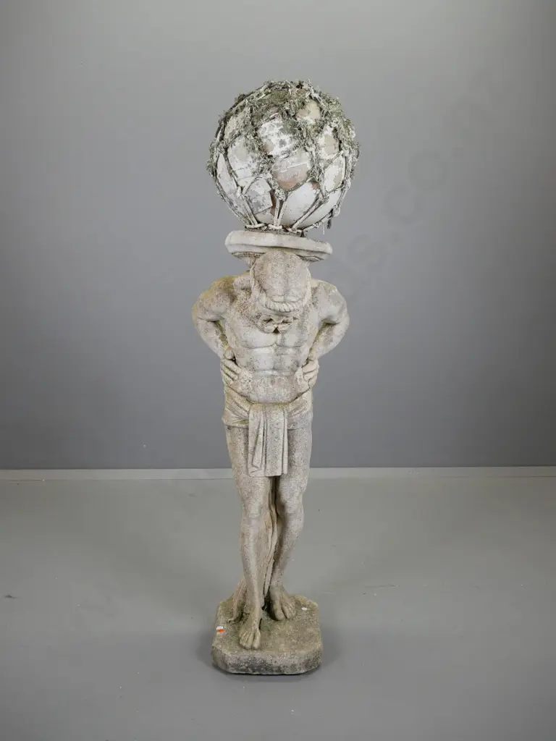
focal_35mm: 30
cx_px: 278
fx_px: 642
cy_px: 370
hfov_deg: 46.8
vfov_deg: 60.0
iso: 1000
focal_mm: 15
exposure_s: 1/60
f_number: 5.6
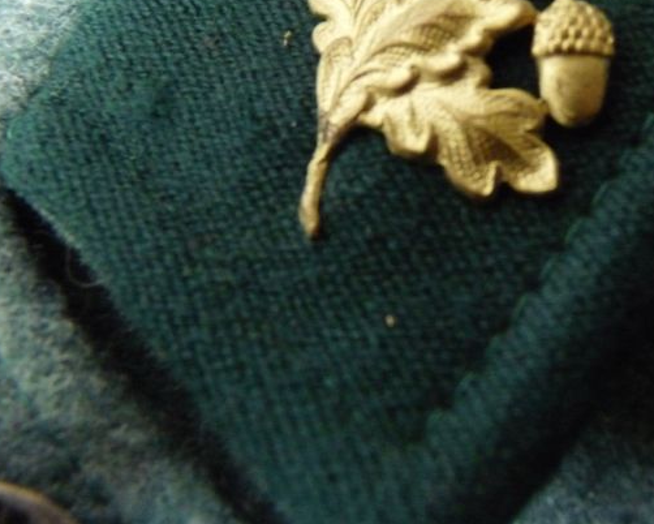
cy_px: 145
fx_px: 813
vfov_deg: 35.1
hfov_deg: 42.5
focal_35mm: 42
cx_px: 486
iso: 800
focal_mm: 4.8
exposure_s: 1/15
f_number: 2.8
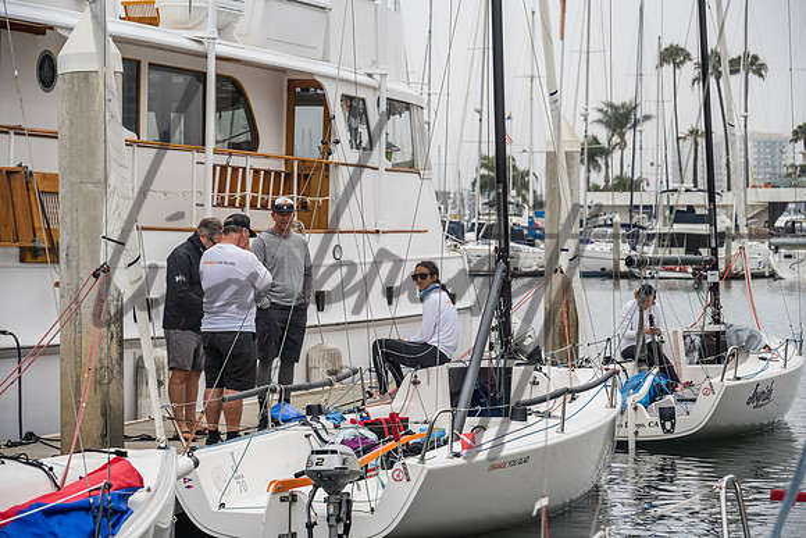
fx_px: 2195
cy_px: 269
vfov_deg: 14.0
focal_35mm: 98
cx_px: 403
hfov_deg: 20.8
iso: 400
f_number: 6.3
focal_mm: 98
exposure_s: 1/500
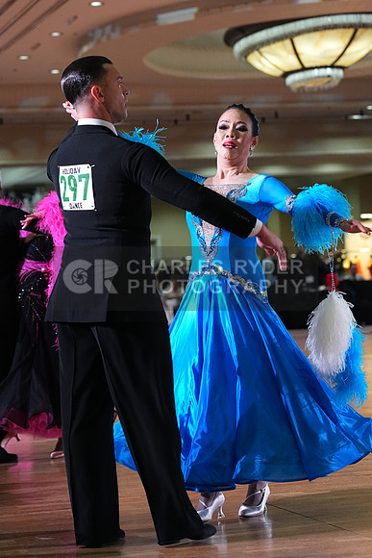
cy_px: 279
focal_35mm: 106
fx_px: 1642
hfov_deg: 12.9
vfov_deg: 19.3
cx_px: 186
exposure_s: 1/400
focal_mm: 106
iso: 6400
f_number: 5
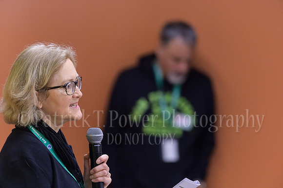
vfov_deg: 4.9
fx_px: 2200
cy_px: 94
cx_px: 142
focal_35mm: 280
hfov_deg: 7.4
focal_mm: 280
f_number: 4
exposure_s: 1/250
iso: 4000
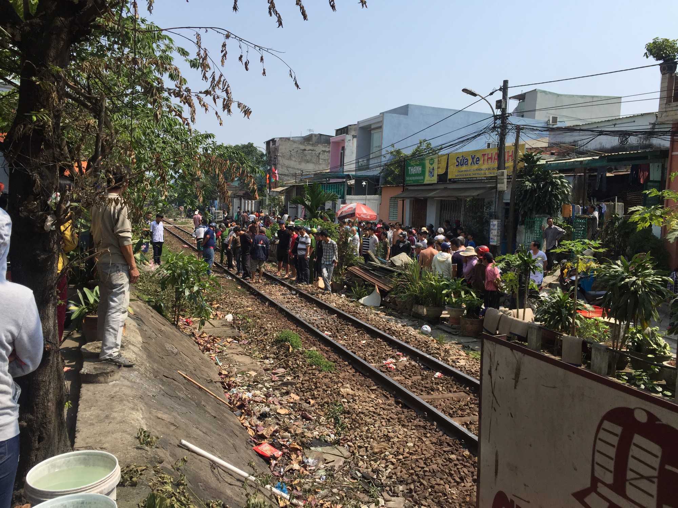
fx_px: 568
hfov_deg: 61.7
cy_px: 254
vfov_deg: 48.2
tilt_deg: -4.3
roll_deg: -3.2
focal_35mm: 29
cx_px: 339
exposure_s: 1/2198
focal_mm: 4.15
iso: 32
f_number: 2.2
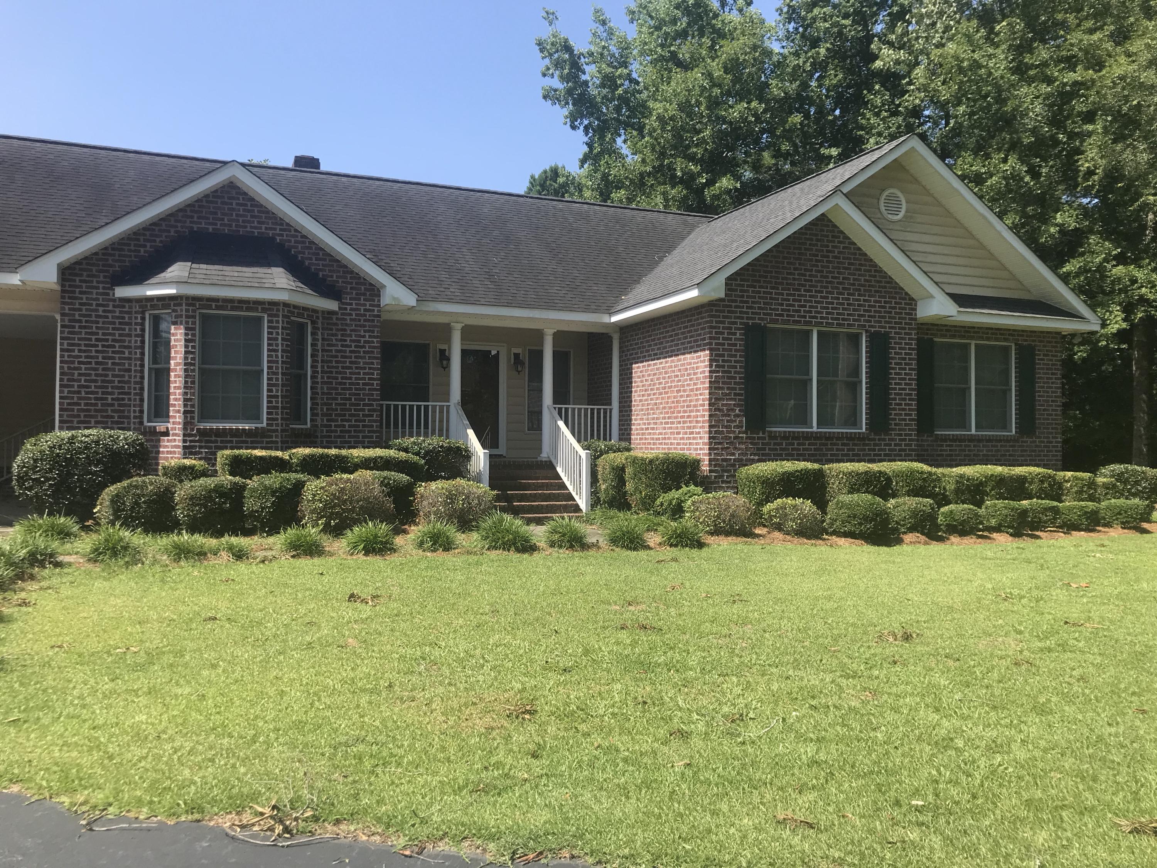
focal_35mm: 28
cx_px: 578
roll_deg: +0.0
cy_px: 434
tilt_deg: +2.3
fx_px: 936
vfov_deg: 49.7
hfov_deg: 63.4
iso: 20
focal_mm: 3.99
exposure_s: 1/1408
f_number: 1.8
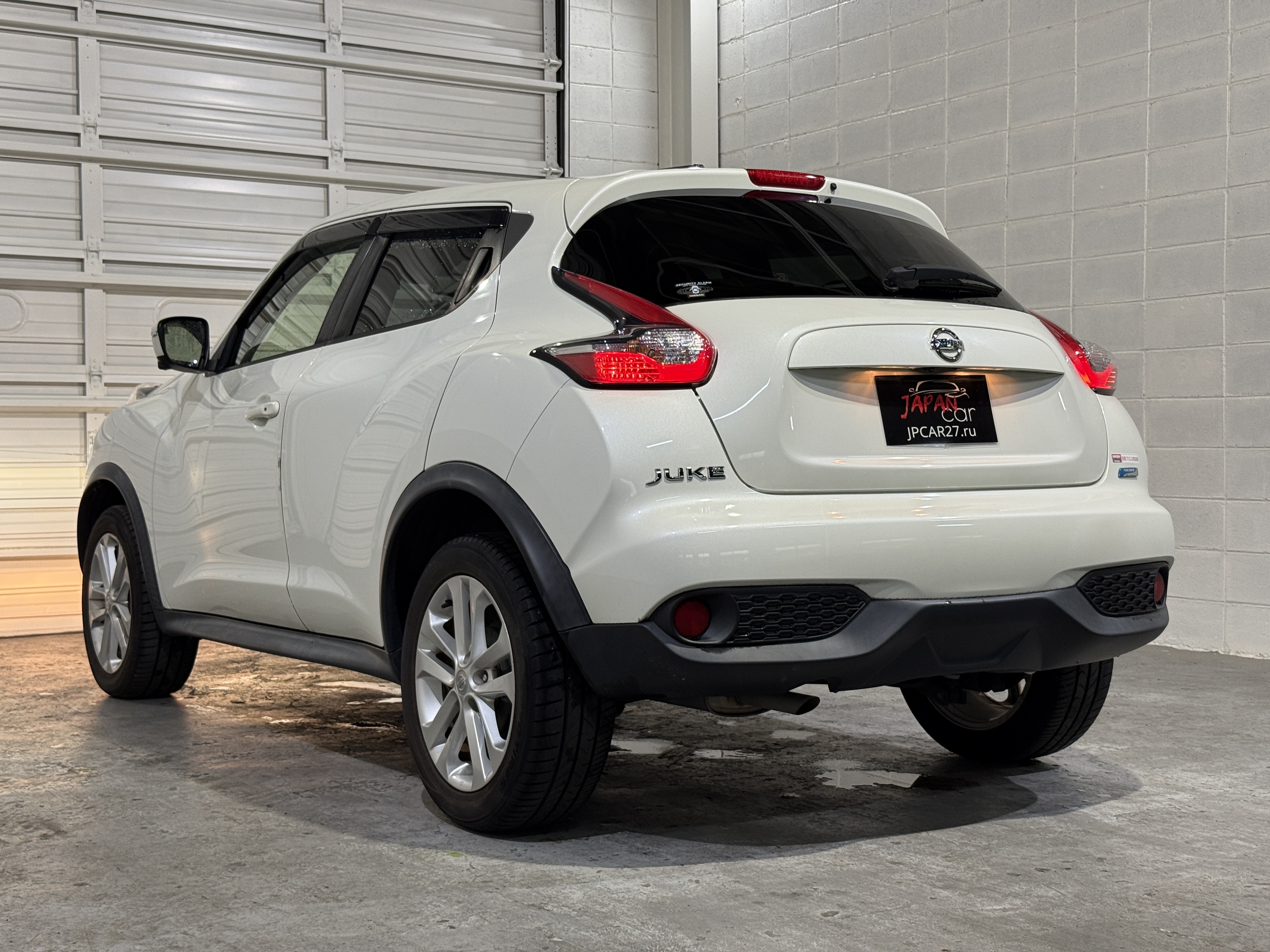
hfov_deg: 39.7
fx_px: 1761
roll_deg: +0.1
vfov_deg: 30.3
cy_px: 476
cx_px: 635
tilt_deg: -0.9
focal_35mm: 48
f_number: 1.78
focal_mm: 6.76
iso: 64
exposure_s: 1/60
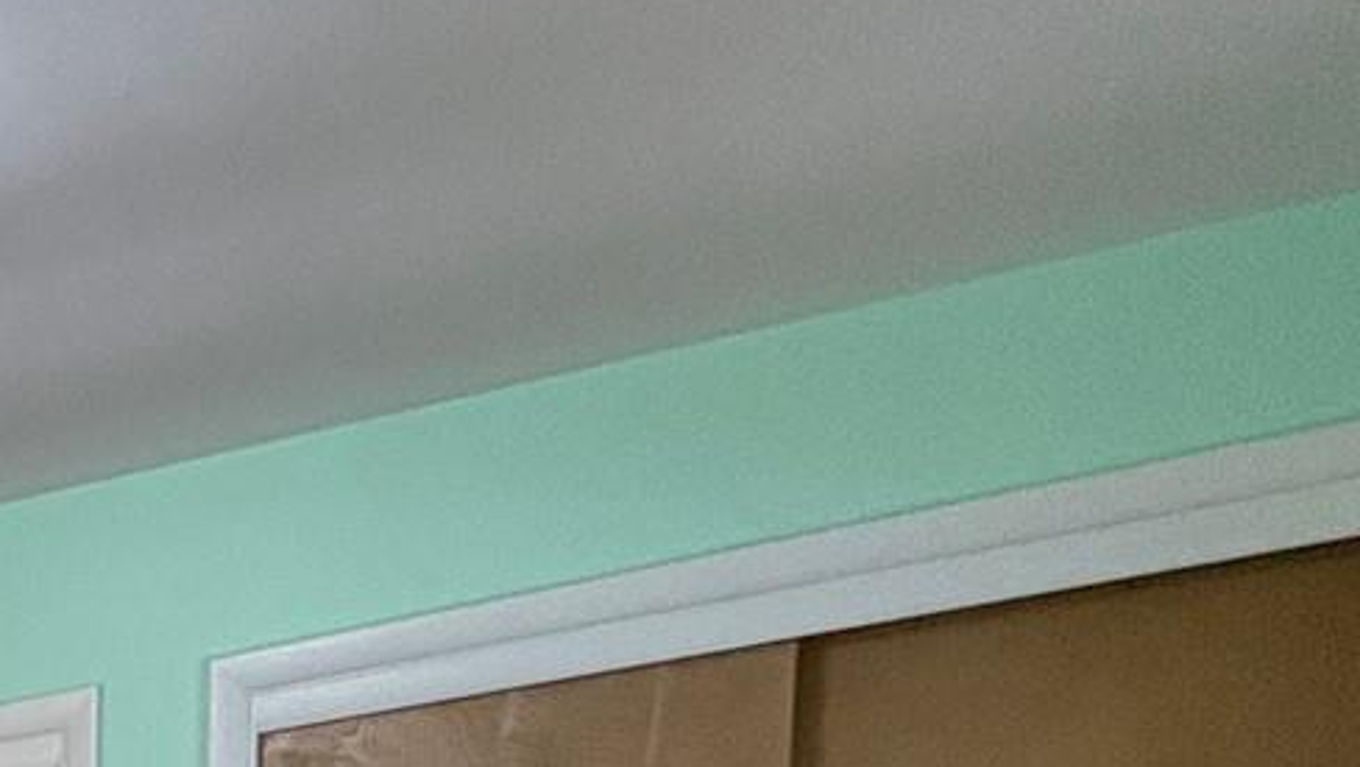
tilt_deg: -6.0
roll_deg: +2.3
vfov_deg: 19.1
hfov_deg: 27.1
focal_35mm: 50
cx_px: -736
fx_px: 1804
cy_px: 1328
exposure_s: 1/60
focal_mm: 2.22
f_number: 2.2
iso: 400
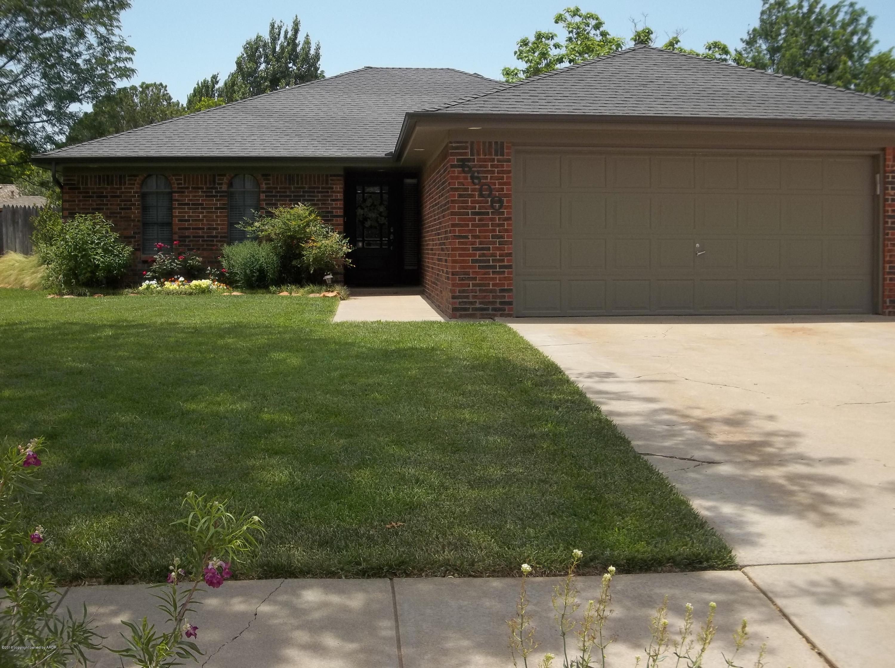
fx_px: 1136
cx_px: 448
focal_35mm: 44
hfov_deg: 43.0
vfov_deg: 32.8
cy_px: 334
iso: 80
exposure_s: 1/500
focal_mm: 7.8
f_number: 4.5
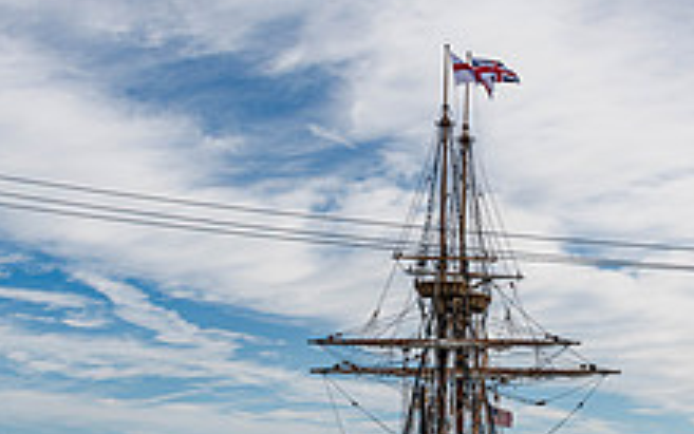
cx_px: 402
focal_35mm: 80
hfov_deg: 25.8
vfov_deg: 15.4
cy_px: 588
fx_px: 1513
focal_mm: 28
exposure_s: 1/200
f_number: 8
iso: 64
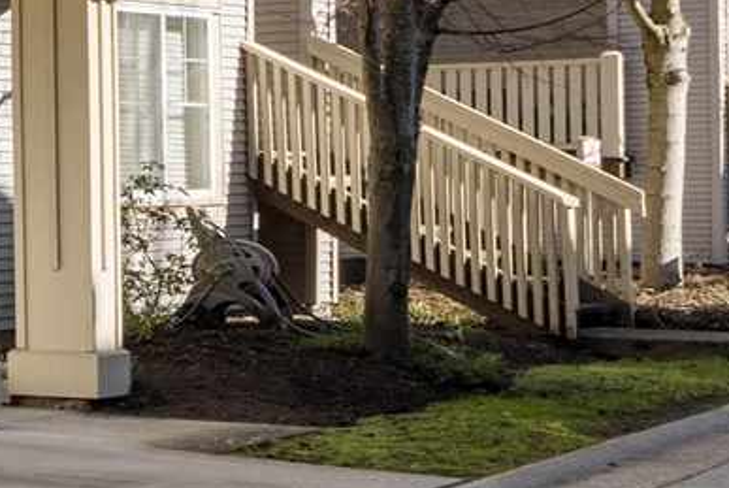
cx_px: -1518
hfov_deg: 11.0
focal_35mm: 111
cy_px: -1010
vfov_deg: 9.5
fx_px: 2250
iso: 125
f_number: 8
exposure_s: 1/400
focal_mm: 14
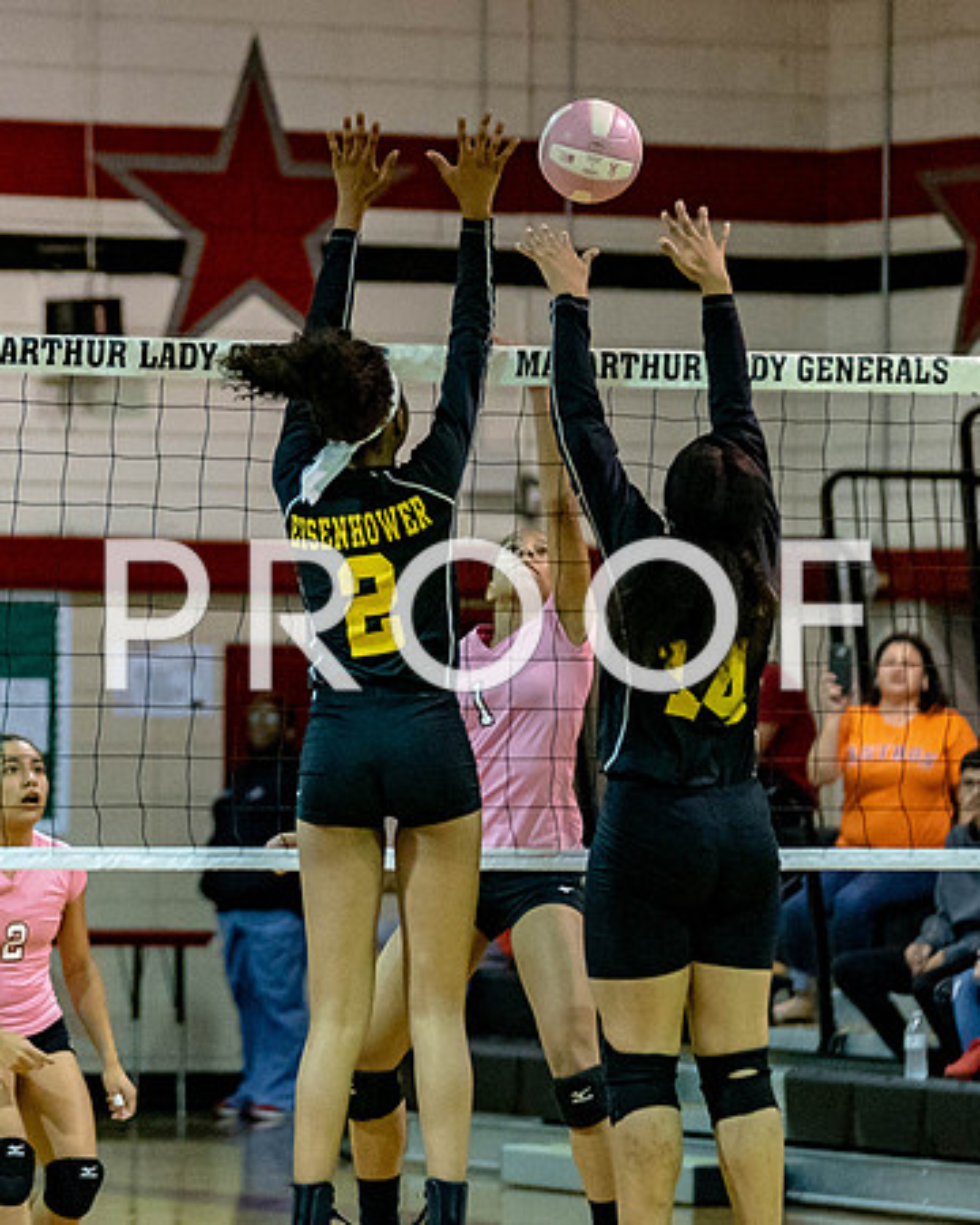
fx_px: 9604
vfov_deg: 7.3
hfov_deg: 5.8
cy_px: 444
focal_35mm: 265
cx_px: 344
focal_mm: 147
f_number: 3.5
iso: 6400
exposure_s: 1/500
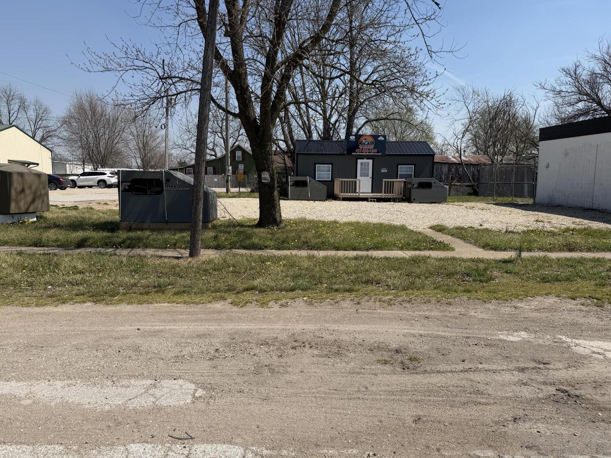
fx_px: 424
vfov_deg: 56.8
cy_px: 229
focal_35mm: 24
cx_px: 306
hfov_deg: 71.6
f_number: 1.78
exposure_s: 1/6173
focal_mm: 6.76
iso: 80
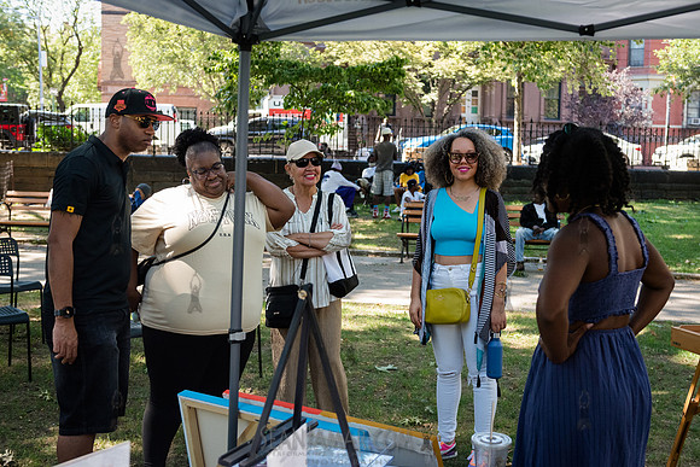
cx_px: 381
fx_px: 893
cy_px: 226
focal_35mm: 46
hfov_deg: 42.8
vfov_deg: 29.3
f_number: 3.5
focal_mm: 38
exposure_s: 1/1000
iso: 2000
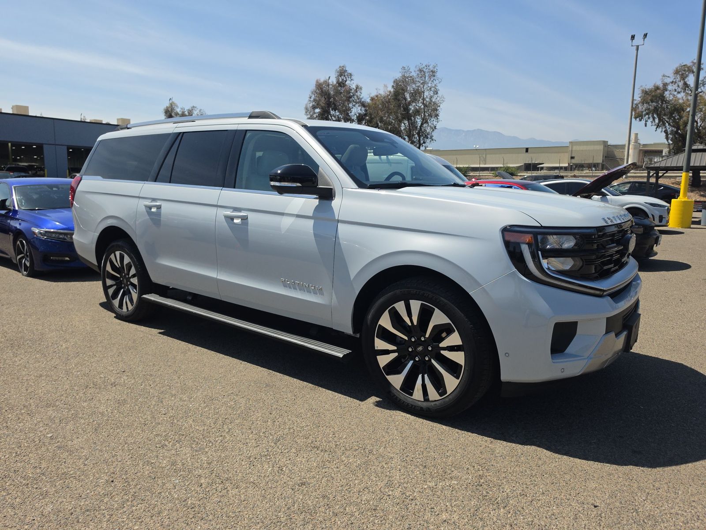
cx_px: 353
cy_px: 265
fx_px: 469
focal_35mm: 23
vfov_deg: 58.9
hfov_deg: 73.9
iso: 63
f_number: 1.4
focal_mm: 6.5
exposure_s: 1/6806
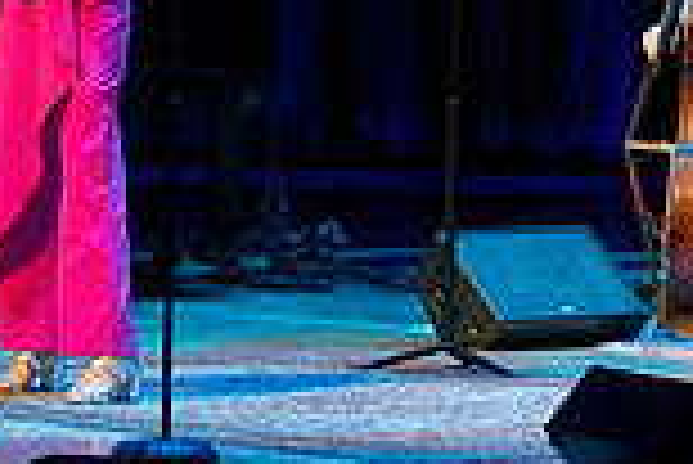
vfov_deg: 3.7
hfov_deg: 5.5
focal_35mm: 376
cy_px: -178
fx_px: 7245
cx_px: 378
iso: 3200
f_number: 6.3
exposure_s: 1/250
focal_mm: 100
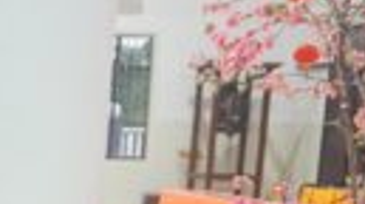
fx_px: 1246
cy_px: 422
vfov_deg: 8.8
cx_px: -235
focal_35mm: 129
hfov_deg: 15.0
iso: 2000
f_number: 4
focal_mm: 22
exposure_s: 1/160
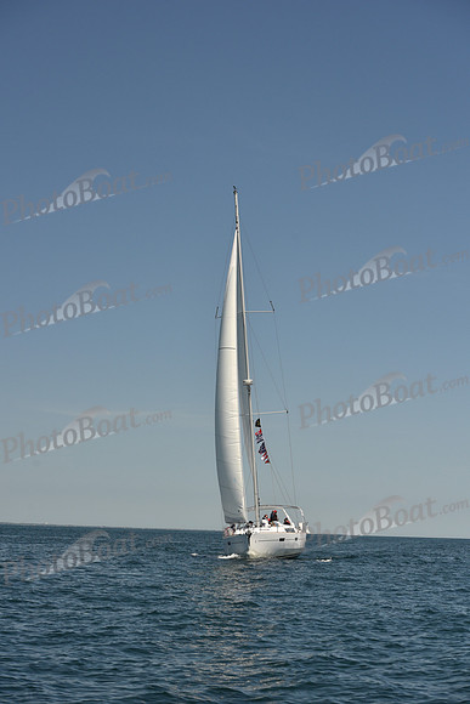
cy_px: 352
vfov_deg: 27.0
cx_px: 235
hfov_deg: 18.2
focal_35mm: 75
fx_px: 1468
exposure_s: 1/800
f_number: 6.3
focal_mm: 75
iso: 250
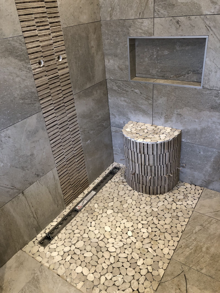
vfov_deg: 63.4
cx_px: 110
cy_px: 146
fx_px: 237
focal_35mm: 28
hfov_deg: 49.7
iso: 40
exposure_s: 1/17
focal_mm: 4
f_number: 1.8
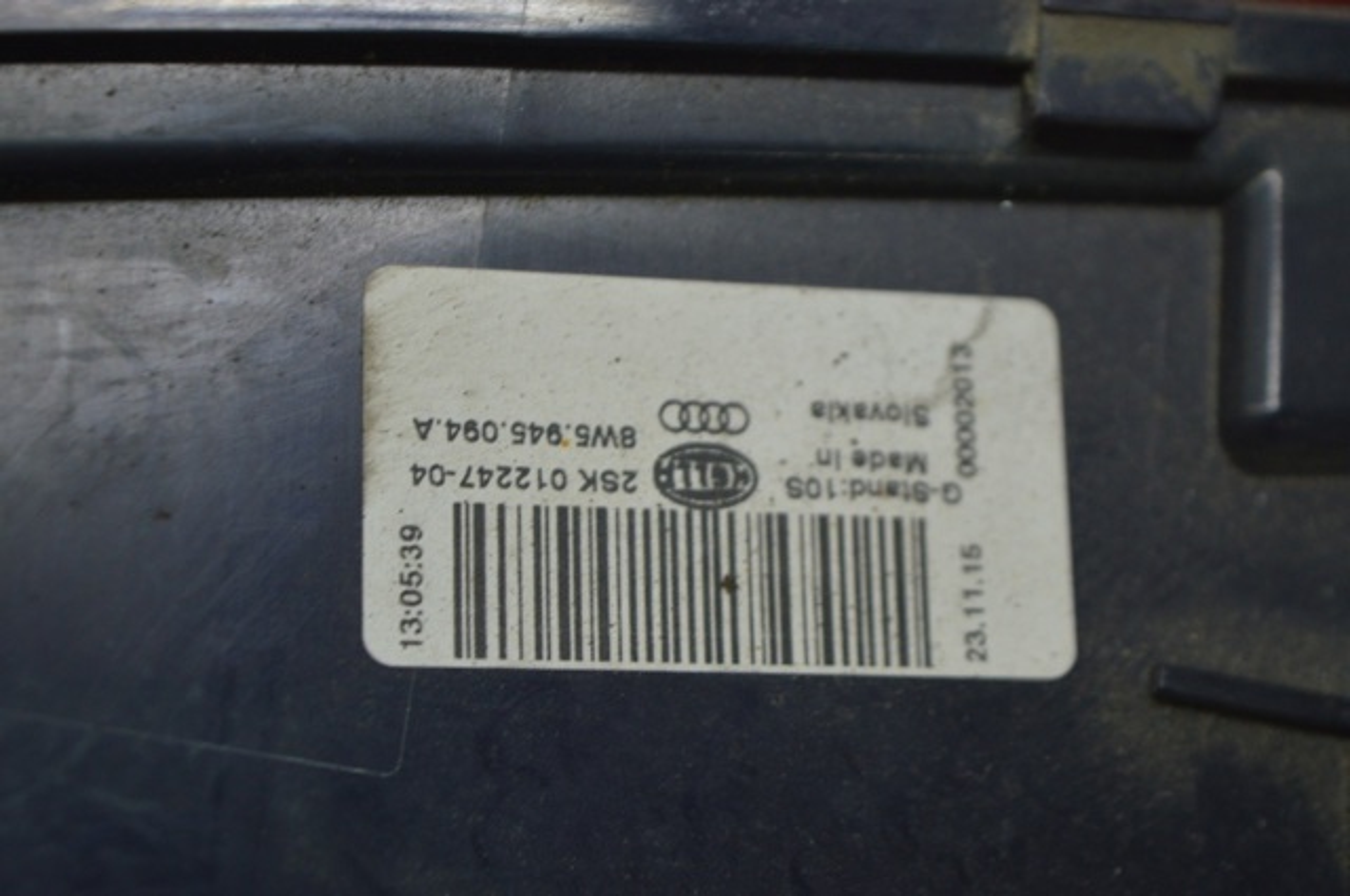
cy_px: 448
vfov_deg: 17.4
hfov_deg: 26.0
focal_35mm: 78
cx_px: 675
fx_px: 2921
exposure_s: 1/40
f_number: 5.6
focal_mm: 52
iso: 400
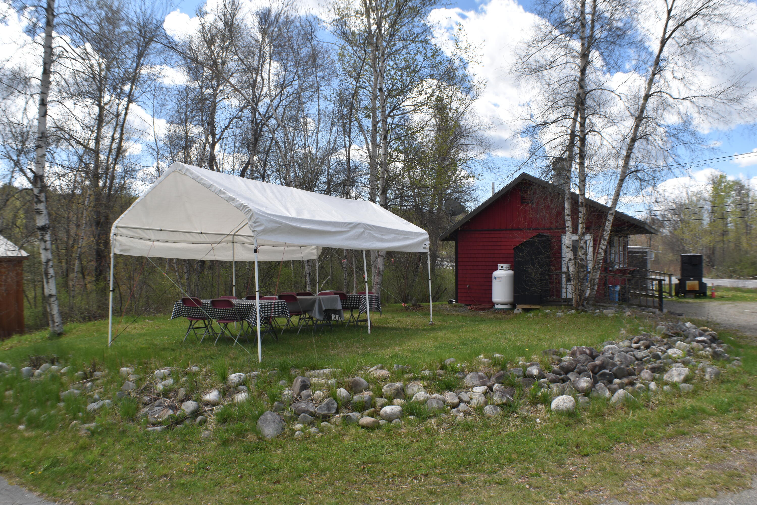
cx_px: 378
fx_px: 725
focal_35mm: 34
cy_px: 252
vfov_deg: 38.4
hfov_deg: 55.1
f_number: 8
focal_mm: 23
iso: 125
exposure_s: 1/250
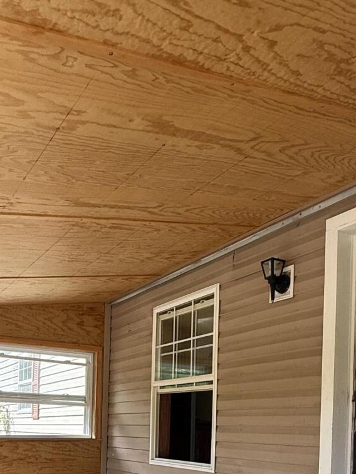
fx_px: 507
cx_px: 181
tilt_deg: +0.2
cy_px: 438
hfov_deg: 38.7
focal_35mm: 37
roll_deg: -1.2
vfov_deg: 44.9
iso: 64
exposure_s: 1/254
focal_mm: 2.22
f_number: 2.2
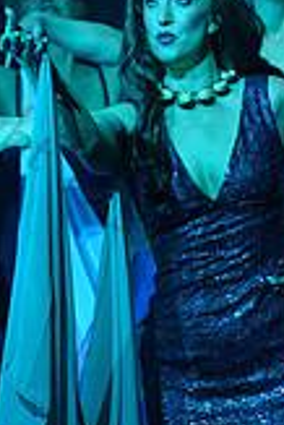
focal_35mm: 290
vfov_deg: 7.1
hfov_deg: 4.7
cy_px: 237
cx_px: 156
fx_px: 3424
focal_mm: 105
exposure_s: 1/160
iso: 1250
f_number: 3.5
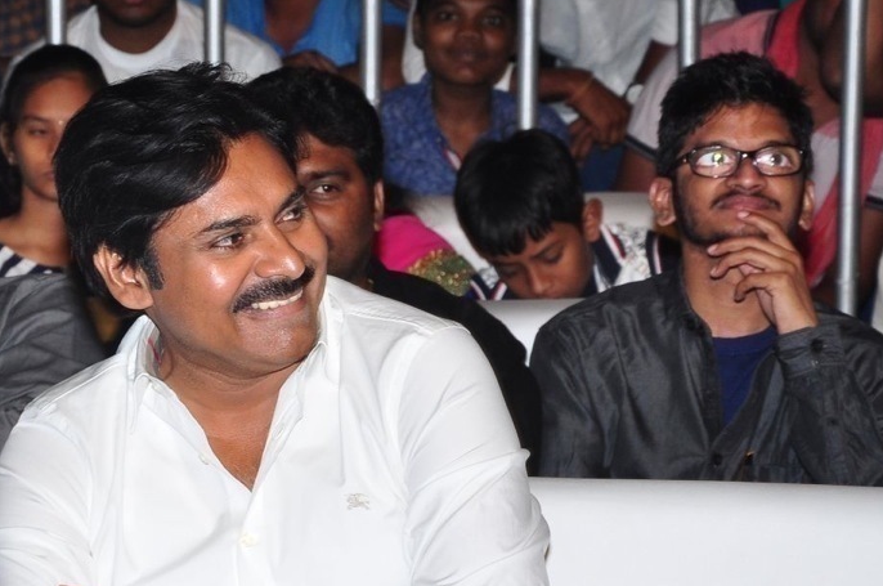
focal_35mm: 197
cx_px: 153
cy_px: 388
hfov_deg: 10.4
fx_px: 4821
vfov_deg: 6.9
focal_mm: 75
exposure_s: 1/125
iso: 500
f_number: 8
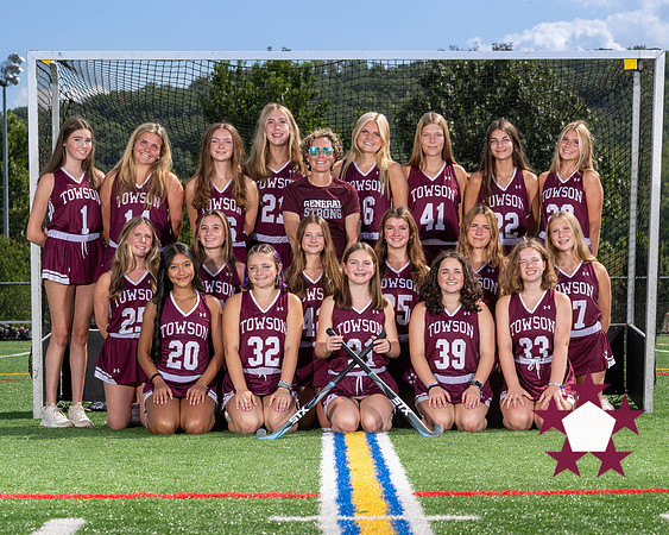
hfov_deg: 16.1
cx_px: 405
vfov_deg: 13.0
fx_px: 2356
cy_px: 274
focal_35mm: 119
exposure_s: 1/200
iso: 50
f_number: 8
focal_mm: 85
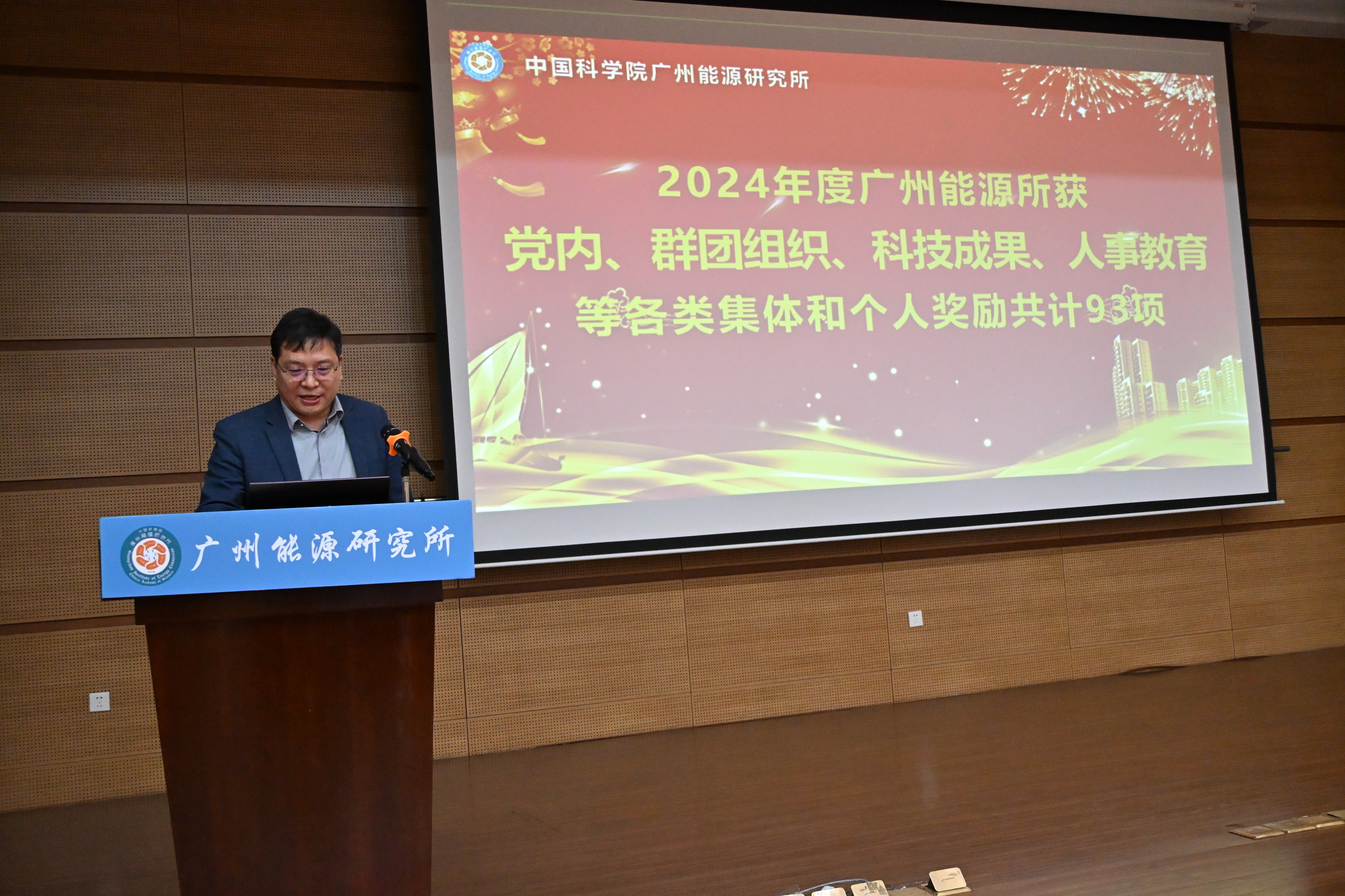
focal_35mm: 36
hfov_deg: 53.1
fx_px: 1345
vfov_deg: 36.9
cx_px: 672
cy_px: 448
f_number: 3.8
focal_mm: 24
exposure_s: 1/100
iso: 4000
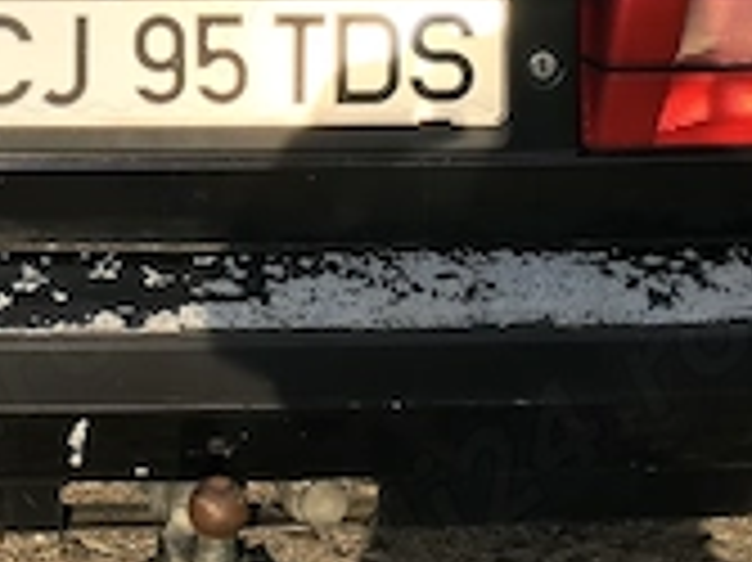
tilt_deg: -14.3
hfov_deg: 18.7
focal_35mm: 104
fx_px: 2258
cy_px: -130
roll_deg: +1.6
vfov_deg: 13.8
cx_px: 144
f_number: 2.2
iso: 25
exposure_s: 1/712
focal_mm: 4.15
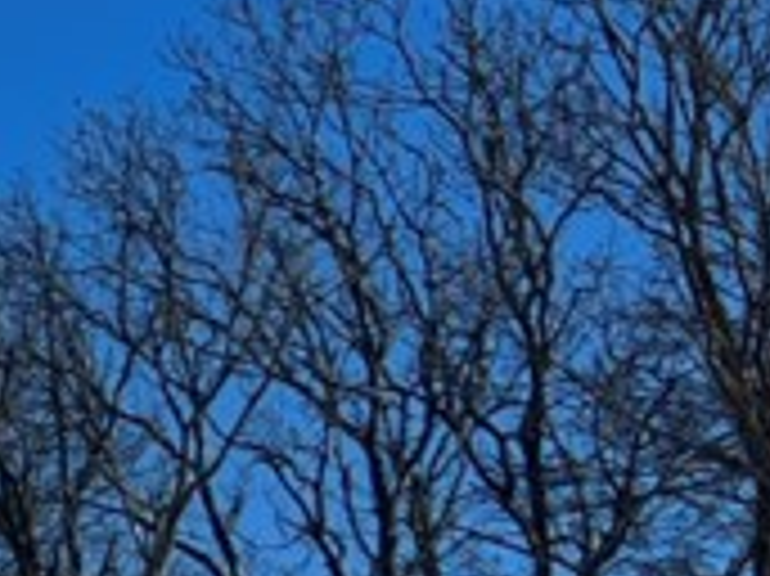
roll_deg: +0.5
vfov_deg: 7.4
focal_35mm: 195
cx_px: -1837
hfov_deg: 8.1
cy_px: 990
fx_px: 4335
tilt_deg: +8.1
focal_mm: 5.7
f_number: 1.5
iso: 50
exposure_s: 1/7463
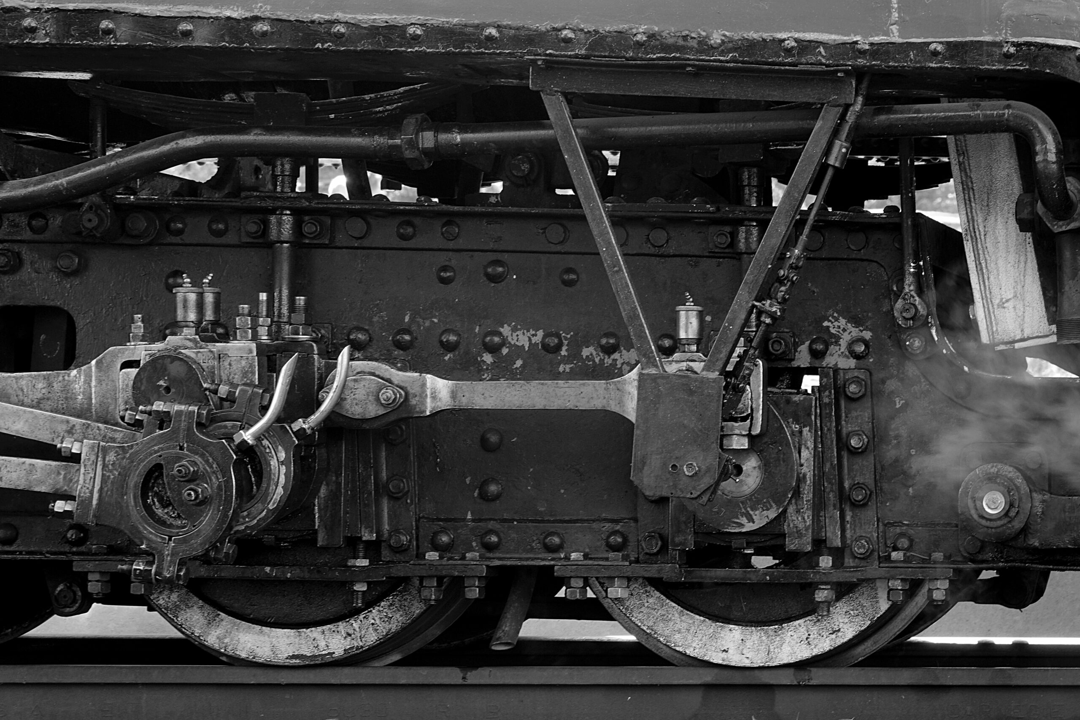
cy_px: 360
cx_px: 540
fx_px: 3330
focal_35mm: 111
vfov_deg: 12.3
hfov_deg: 18.4
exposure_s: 1/30
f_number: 5.6
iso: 125
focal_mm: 40.73
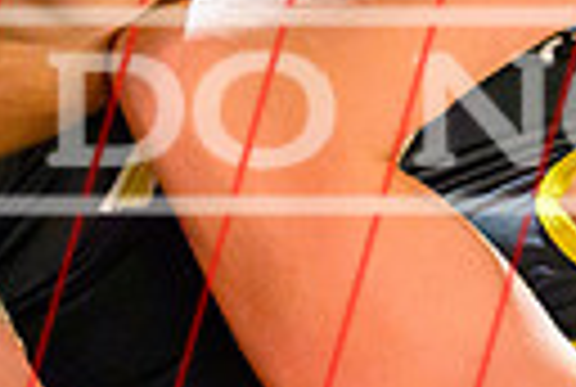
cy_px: 110
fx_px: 6046
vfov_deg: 3.7
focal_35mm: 377
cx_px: 960
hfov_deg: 5.4
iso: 25600
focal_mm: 70
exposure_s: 1/500
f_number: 2.8
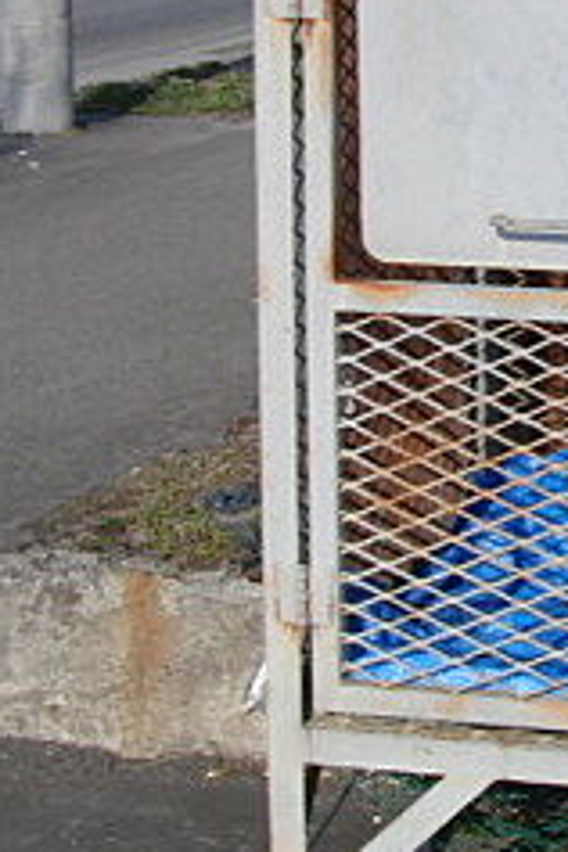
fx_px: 2461
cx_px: 906
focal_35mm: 104
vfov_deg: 19.6
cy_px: 273
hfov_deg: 12.4
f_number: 8.5
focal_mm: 6.42
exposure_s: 1/200
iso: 100
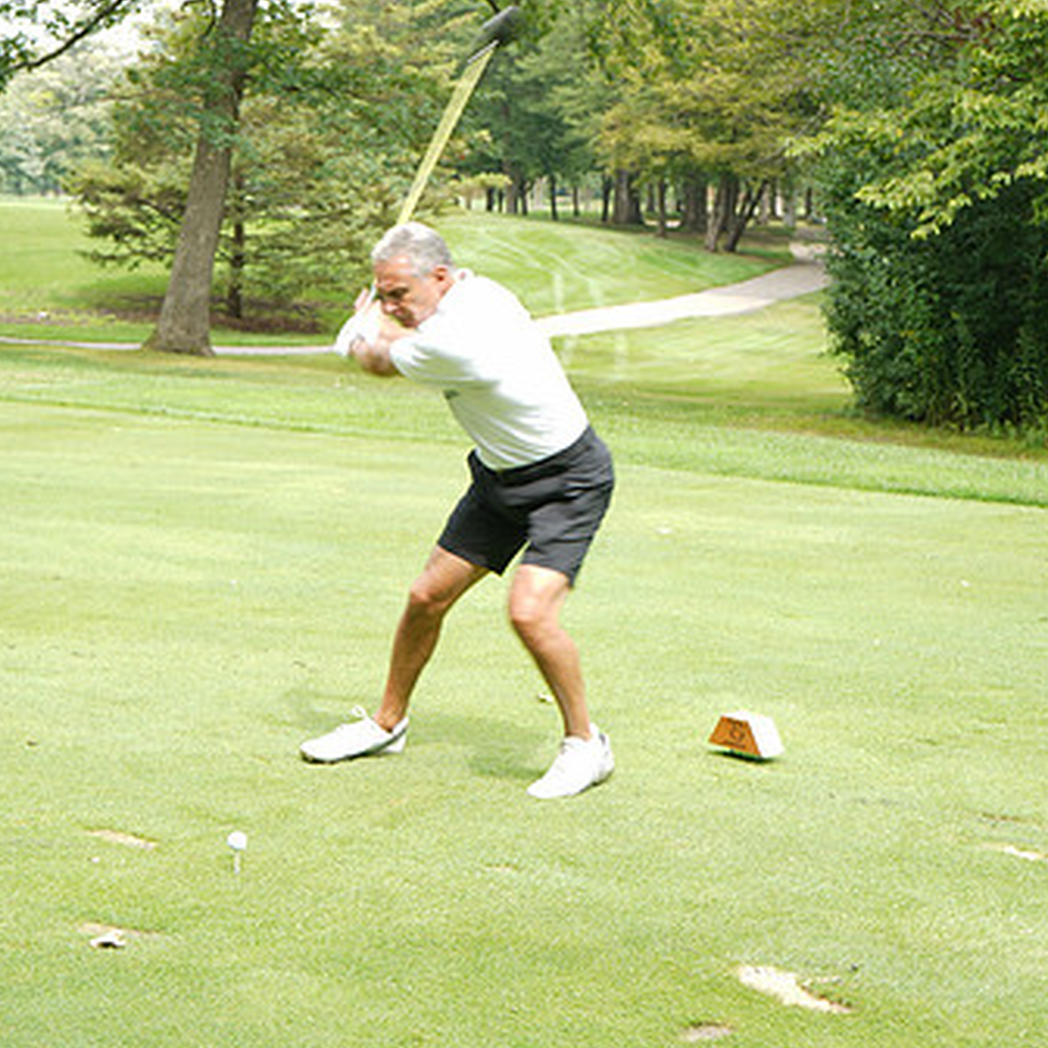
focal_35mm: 72
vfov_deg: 24.0
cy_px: 510
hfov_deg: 24.0
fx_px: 2466
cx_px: 471
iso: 64
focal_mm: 49
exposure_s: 1/80
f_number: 4.5
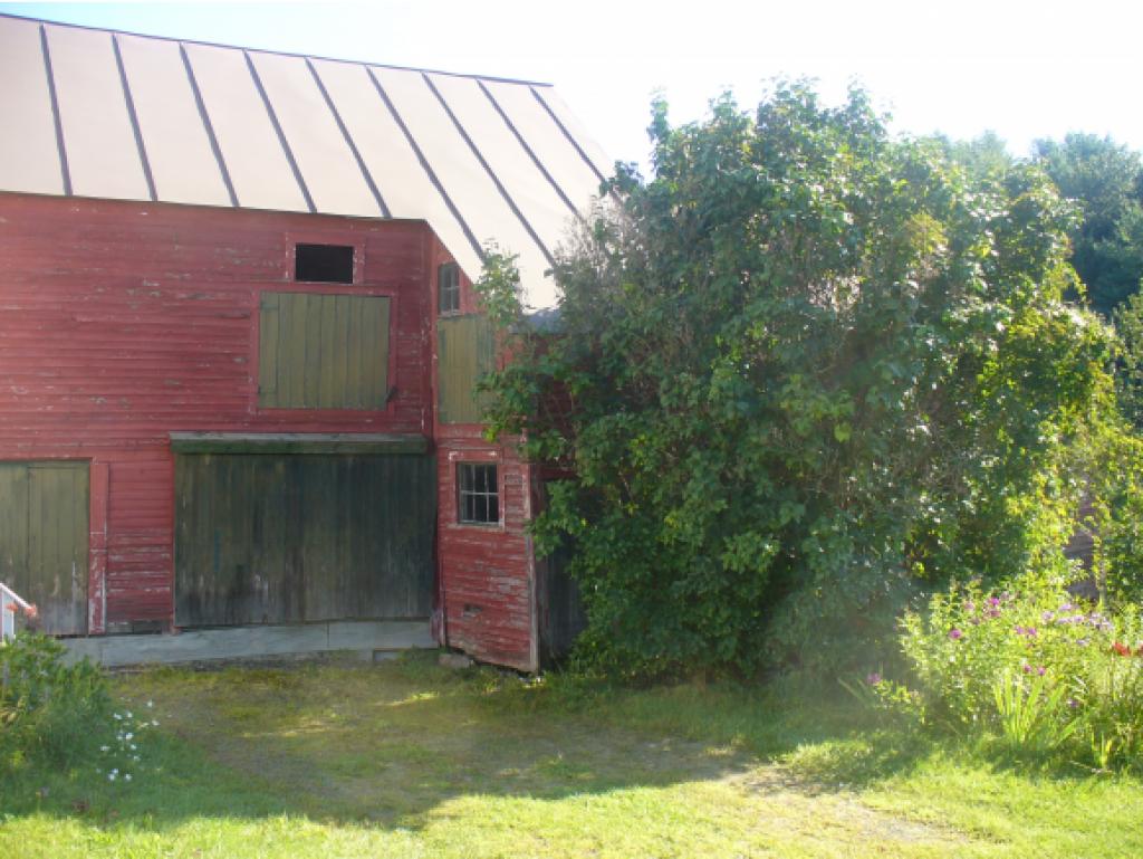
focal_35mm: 37
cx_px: 572
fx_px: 1222
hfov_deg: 50.1
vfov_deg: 38.7
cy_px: 430
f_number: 2.8
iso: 80
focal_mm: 6.1
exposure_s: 1/200
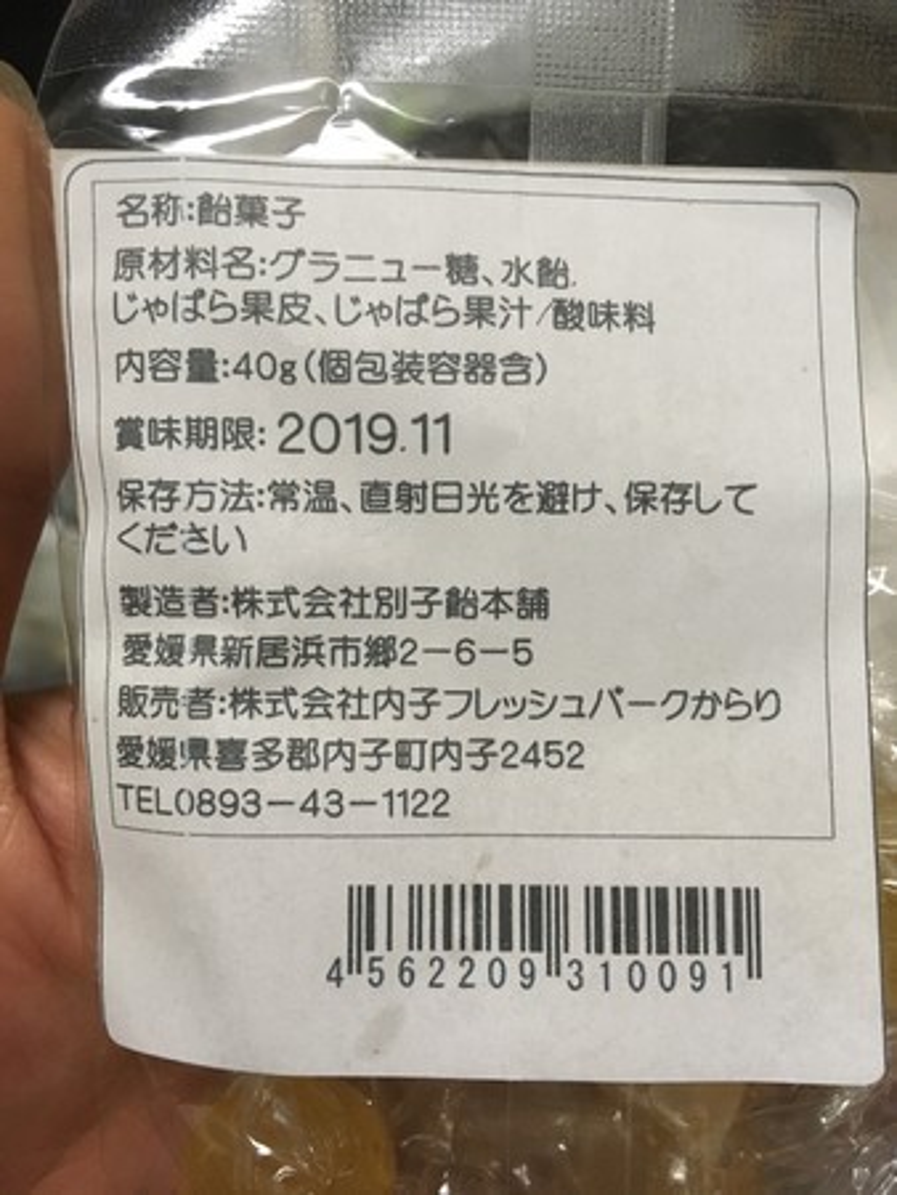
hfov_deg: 48.3
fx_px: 1001
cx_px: 448
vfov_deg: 61.6
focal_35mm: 29
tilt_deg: -52.8
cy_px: 598
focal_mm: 4.15
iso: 160
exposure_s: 1/33
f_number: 2.2
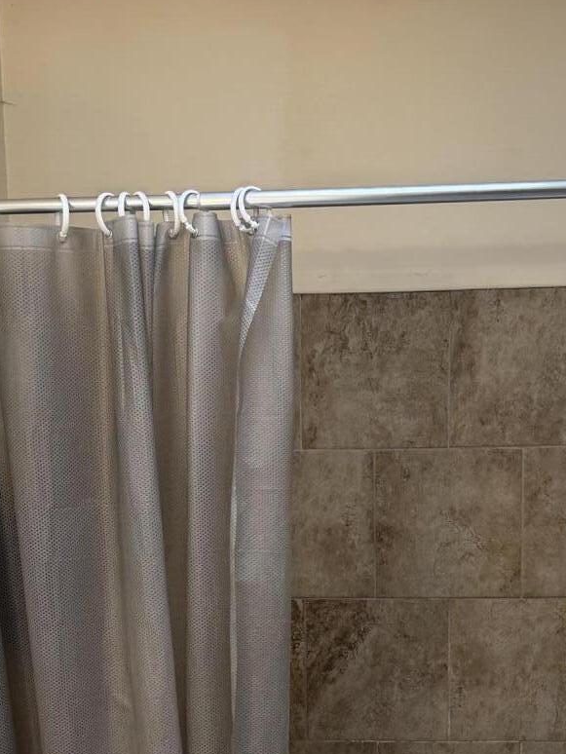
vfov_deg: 29.3
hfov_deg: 23.6
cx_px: 369
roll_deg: +1.0
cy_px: 744
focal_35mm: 62
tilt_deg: -9.2
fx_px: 1351
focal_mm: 6.76
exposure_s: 1/120
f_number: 1.78
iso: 125
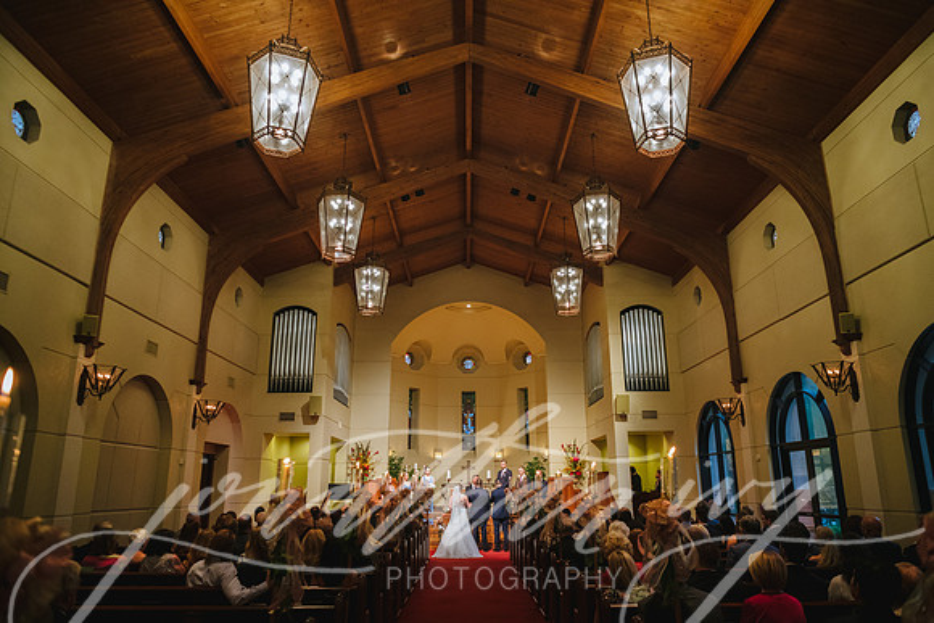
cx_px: 467
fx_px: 623
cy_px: 312
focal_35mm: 24
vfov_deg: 53.2
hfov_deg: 73.7
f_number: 2.8
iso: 3200
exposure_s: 1/125
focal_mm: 24
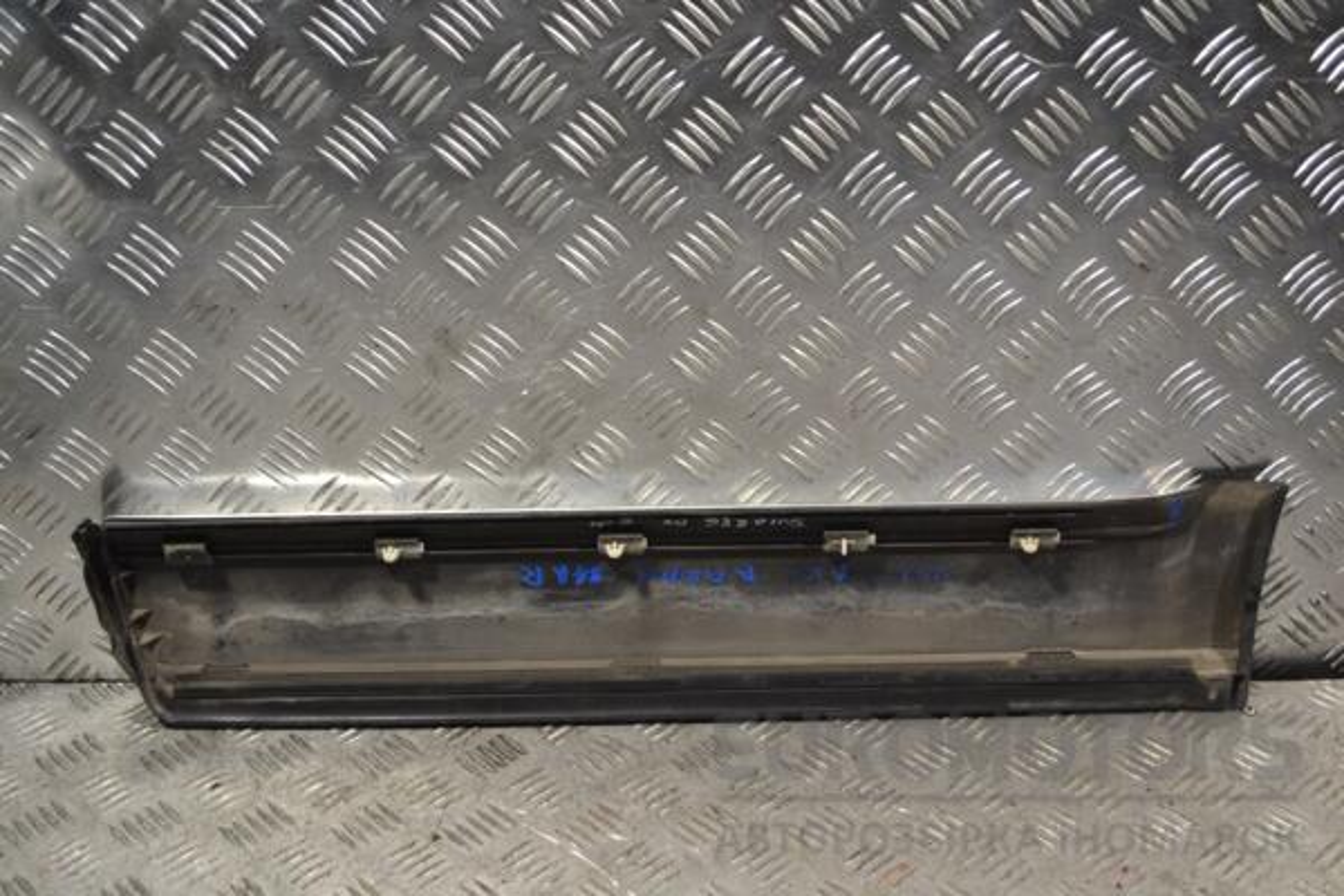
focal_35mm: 48
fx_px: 1792
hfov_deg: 41.1
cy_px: 448
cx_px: 672
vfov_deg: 28.1
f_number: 5
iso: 400
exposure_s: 1/100
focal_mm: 32
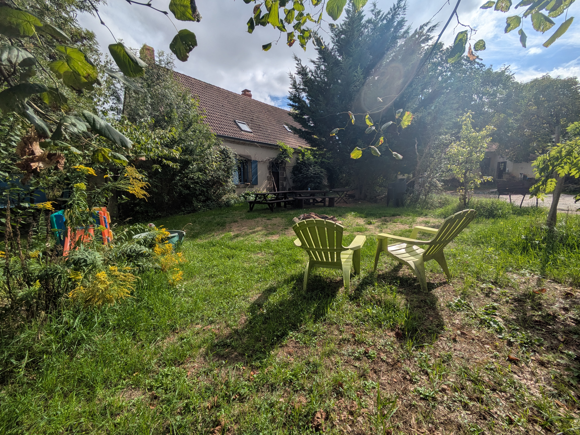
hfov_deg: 102.0
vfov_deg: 85.7
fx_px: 235
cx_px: 290
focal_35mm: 14
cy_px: 218
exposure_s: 1/3436
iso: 49
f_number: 2.2
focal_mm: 1.83
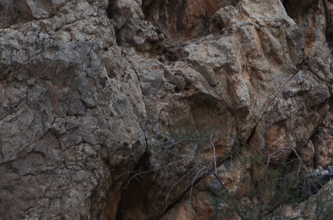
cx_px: 321
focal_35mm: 640
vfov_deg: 2.1
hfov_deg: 3.2
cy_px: -81
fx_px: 5908
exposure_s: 1/250
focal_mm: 120
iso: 100
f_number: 6
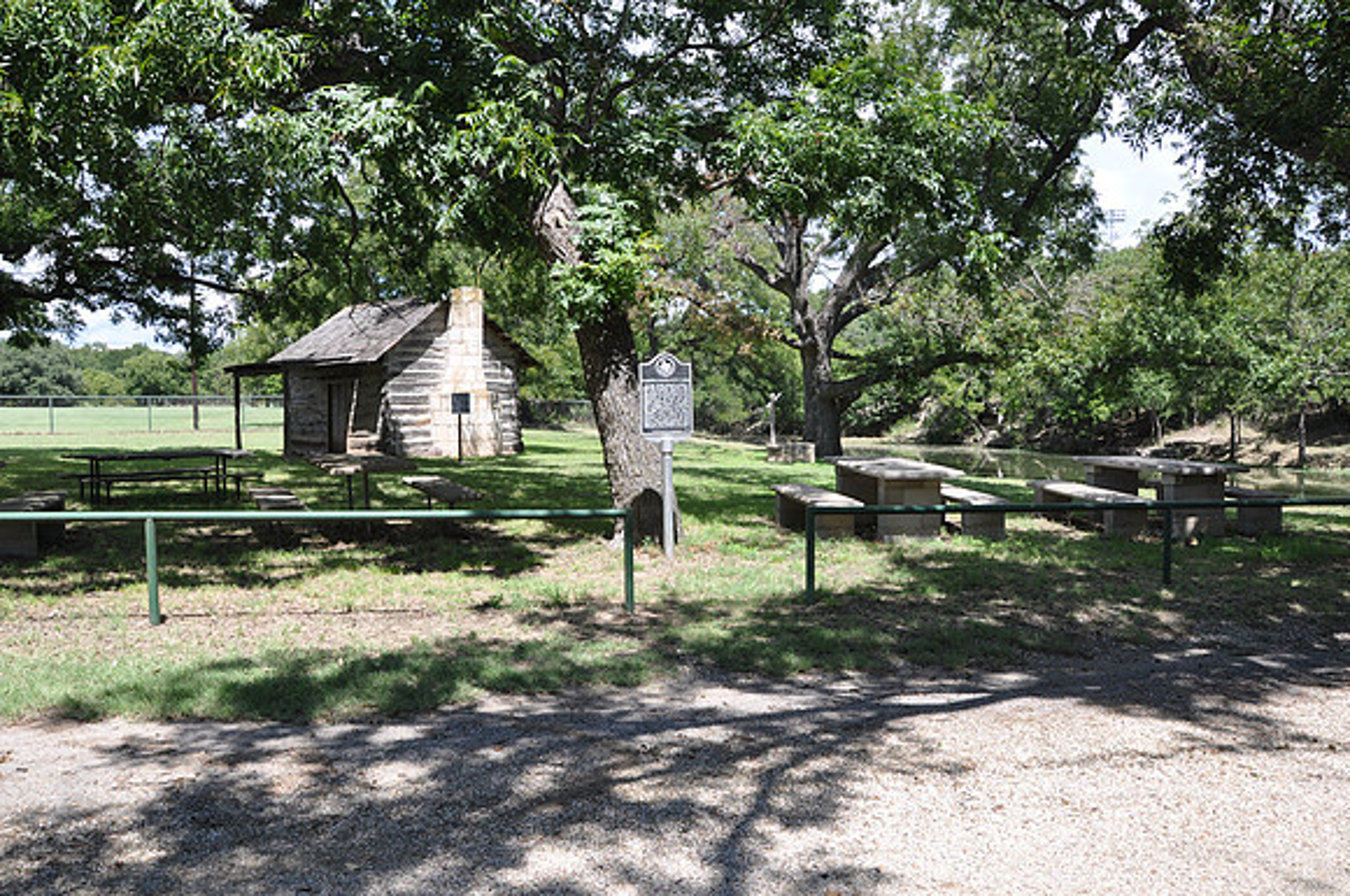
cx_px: 675
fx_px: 1011
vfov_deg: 47.8
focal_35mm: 27
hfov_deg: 67.5
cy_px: 448
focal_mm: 18
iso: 200
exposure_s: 1/100
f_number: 10
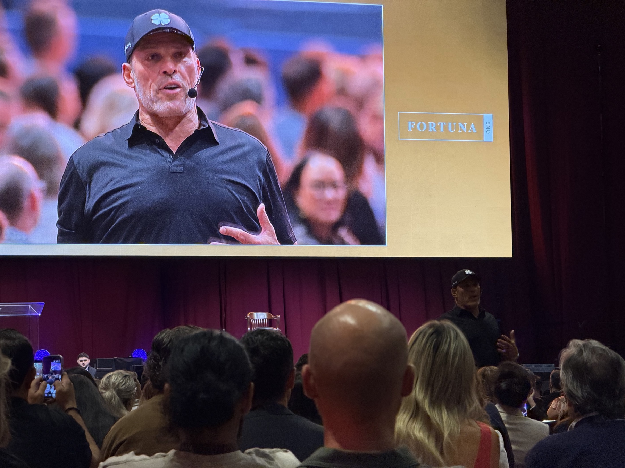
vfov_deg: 14.8
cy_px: 234
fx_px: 1806
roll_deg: +1.4
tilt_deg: +4.8
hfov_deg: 19.6
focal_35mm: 100
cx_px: 312
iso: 400
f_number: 2.8
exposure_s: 1/59
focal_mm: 16.89
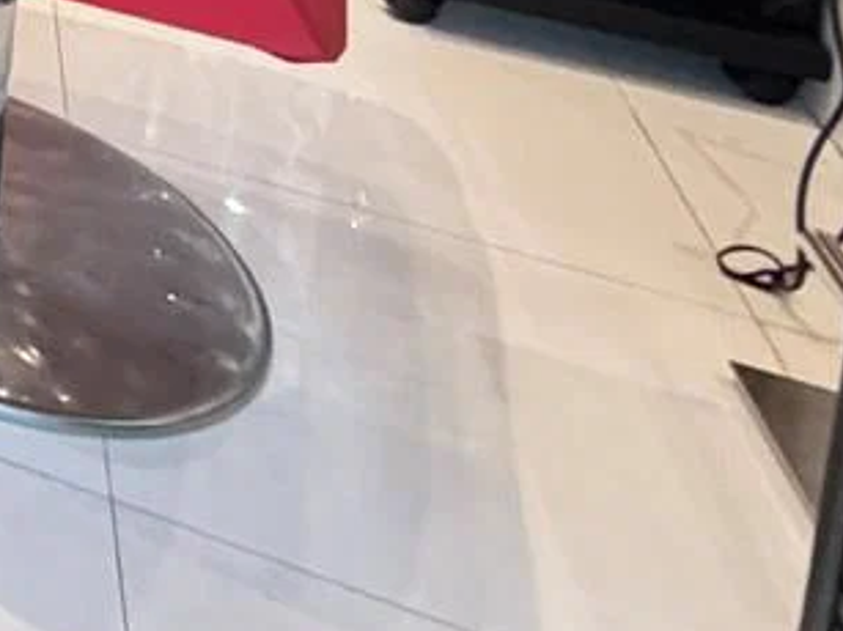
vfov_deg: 14.6
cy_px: -804
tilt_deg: -9.4
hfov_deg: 15.7
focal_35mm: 73
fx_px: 1777
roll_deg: +0.2
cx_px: -1107
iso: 500
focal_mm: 2.22
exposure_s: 1/60
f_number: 2.2
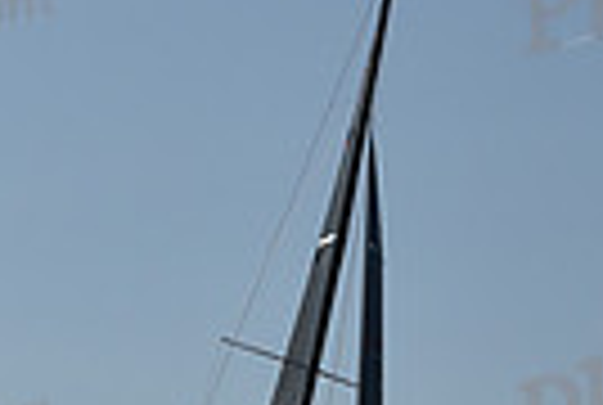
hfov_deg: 6.3
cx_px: 288
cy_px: 650
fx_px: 5439
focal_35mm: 324
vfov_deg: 4.2
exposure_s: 1/800
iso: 250
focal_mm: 75
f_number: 5
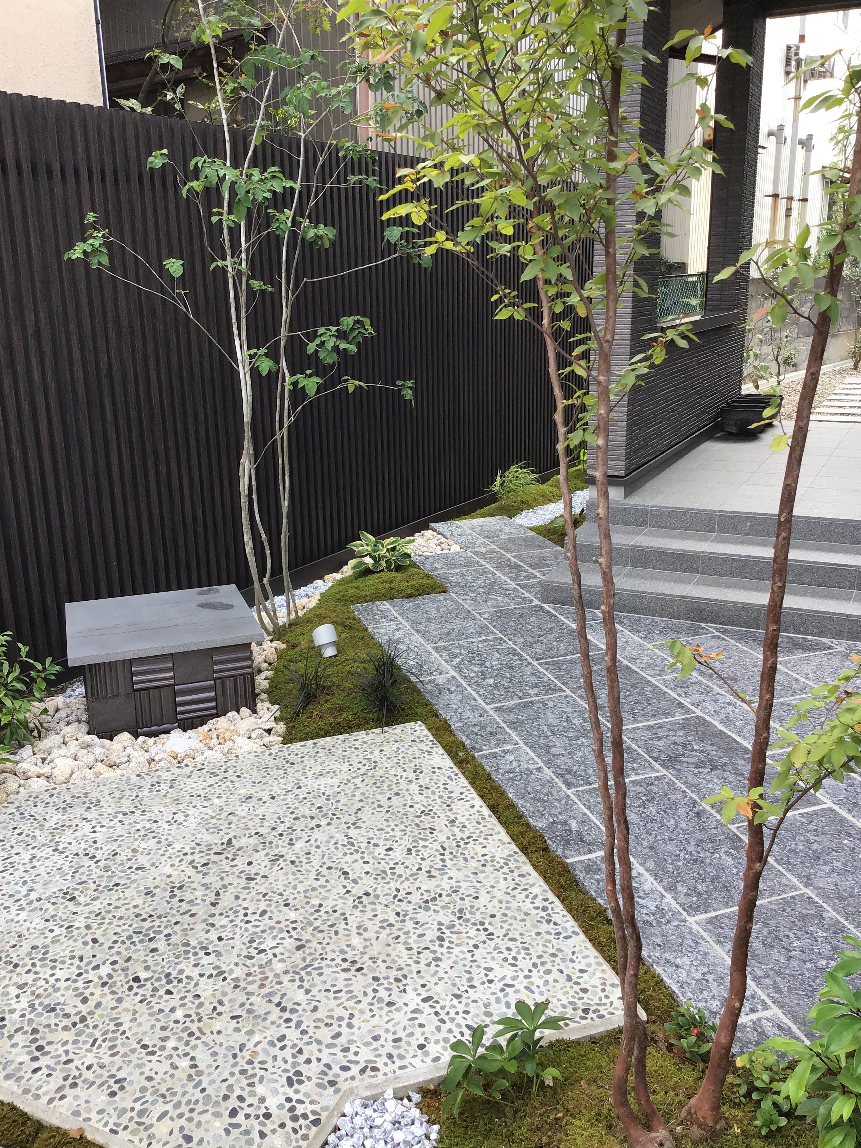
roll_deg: +2.6
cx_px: 430
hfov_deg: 45.4
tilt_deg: -16.2
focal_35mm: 31
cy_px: 574
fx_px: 1028
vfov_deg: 58.4
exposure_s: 1/120
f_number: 2.4
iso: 32
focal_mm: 3.3
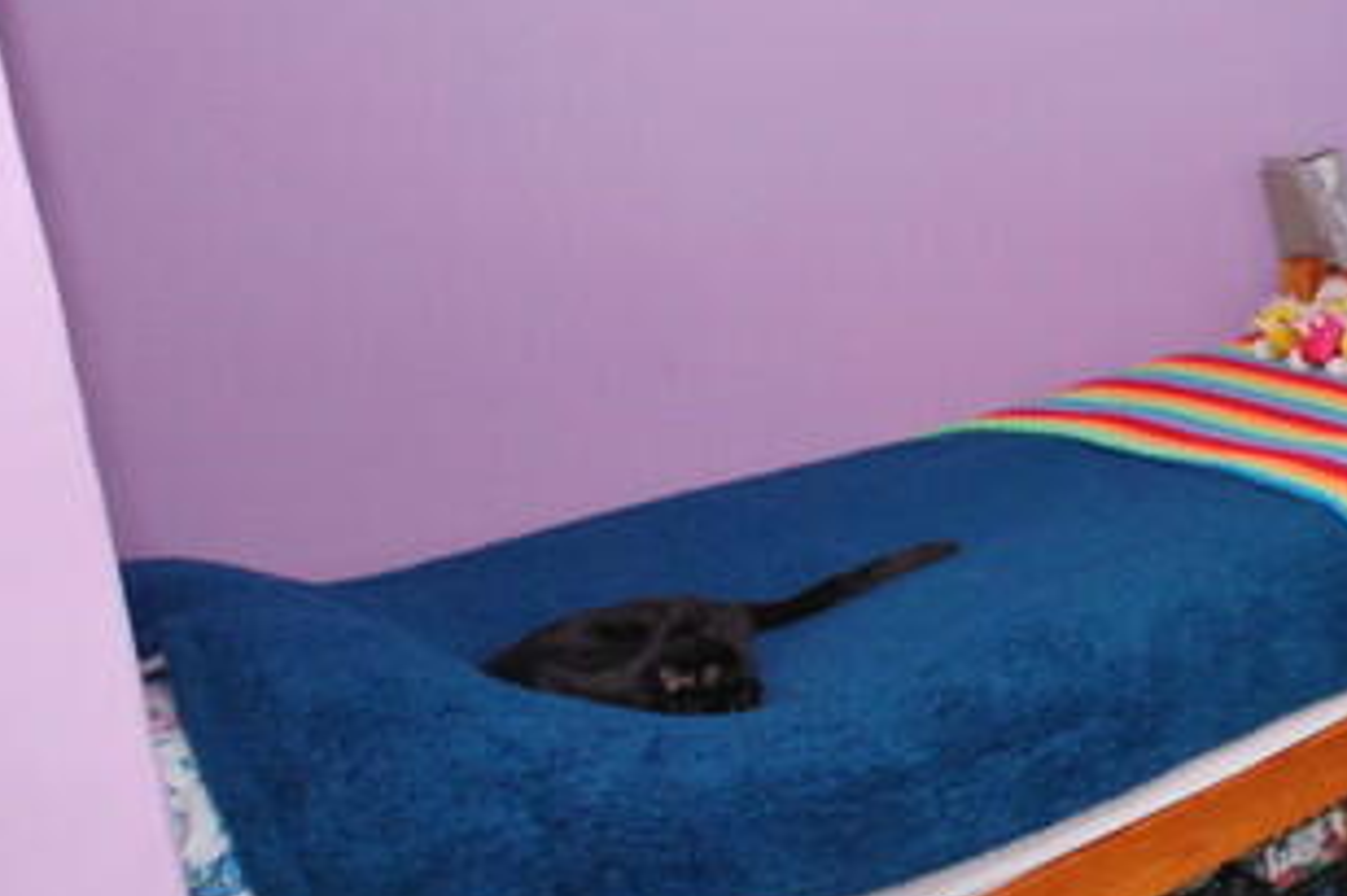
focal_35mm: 50
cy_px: 251
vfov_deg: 26.7
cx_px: 1990
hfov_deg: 27.8
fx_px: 1870
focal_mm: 10
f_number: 4
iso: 400
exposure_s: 1/60
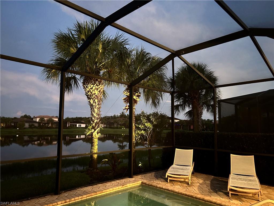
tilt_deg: +6.7
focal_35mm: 26
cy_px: 103
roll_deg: +0.2
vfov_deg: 53.1
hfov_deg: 67.3
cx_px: 137
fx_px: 206
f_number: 1.5
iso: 1000
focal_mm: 5.7
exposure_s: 1/17
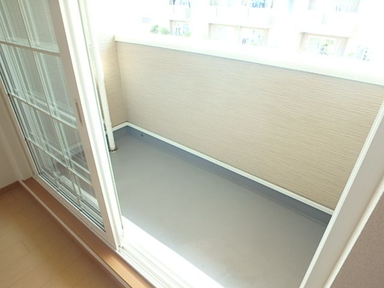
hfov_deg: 79.0
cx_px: 192
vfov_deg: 63.4
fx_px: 233
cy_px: 144
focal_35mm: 21
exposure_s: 1/60
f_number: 3.5
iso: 200
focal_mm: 3.7
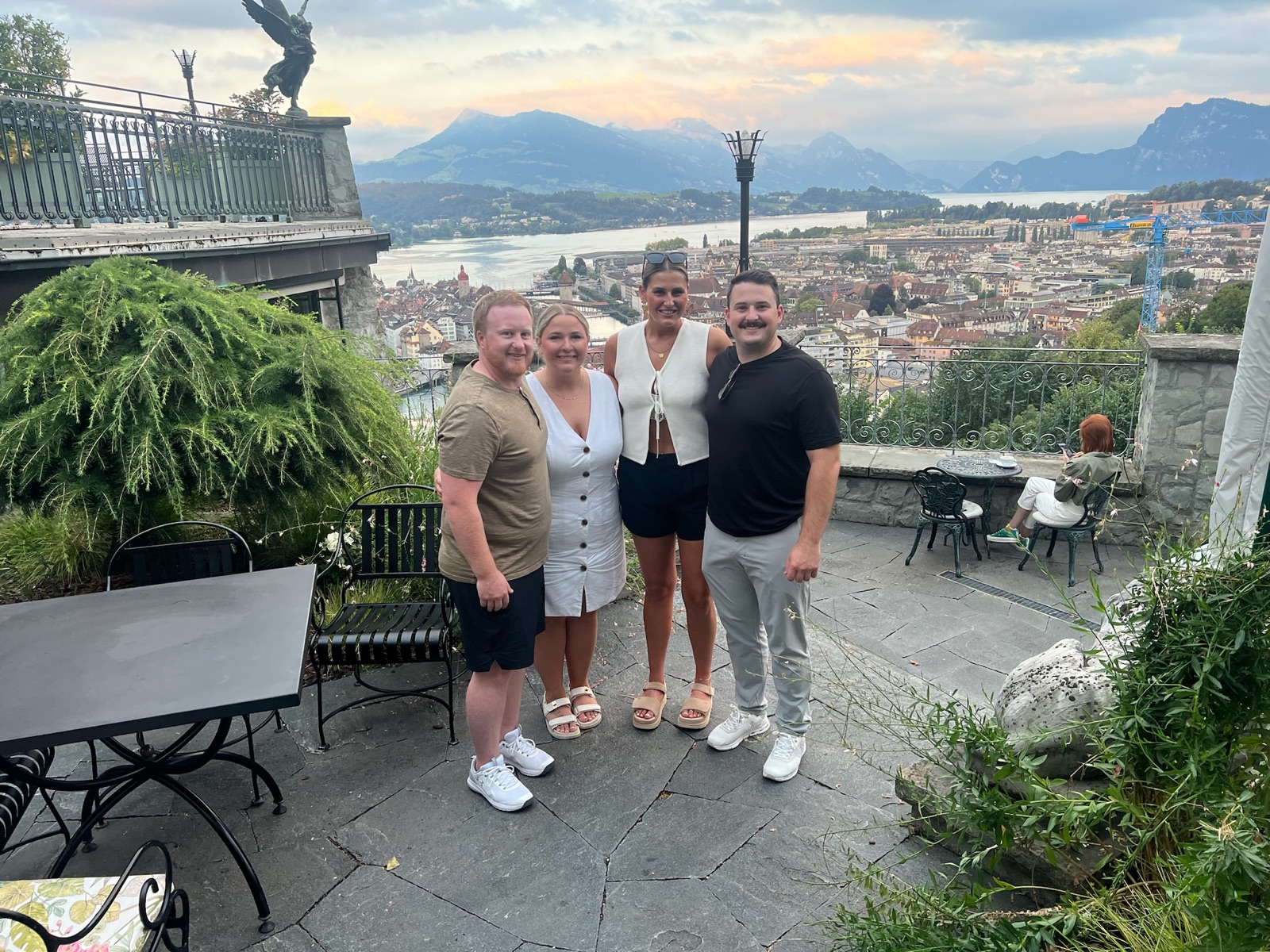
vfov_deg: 53.1
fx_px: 954
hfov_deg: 67.3
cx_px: 635
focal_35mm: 26
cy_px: 476
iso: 80
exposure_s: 1/121
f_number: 1.5
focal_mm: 5.7
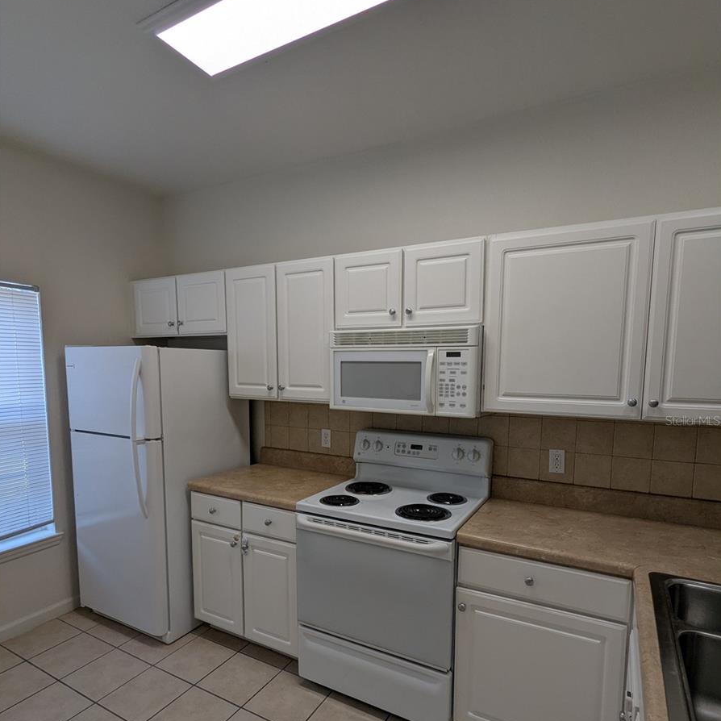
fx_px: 448
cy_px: 420
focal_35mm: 19
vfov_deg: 77.1
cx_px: 358
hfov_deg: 77.7
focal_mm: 2.35
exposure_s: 1/120
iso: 27
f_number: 2.2
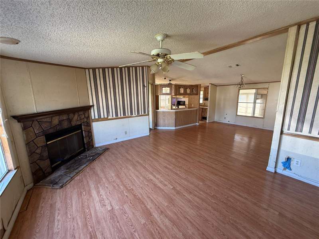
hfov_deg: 102.1
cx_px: 160
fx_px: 129
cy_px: 120
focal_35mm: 14
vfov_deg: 85.7
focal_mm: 2.22
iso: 100
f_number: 2.2
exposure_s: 1/32
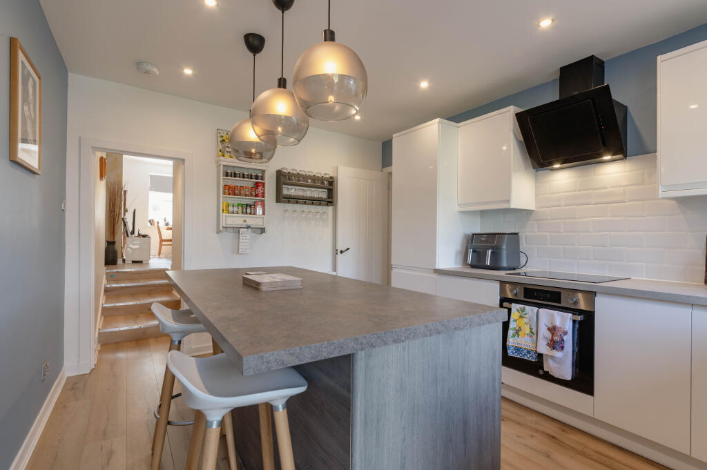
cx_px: 354
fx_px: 334
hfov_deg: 93.3
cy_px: 235
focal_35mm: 17
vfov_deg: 70.3
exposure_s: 1/20
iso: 400
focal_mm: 17
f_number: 8
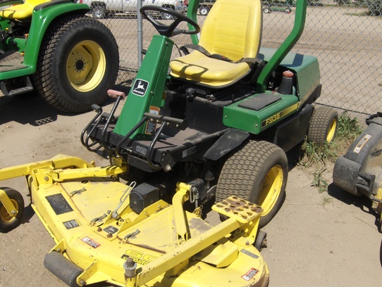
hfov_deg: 52.6
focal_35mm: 35
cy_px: 144
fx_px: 387
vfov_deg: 40.8
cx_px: 191
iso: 100
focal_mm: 7.5
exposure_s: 1/585
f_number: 6.9
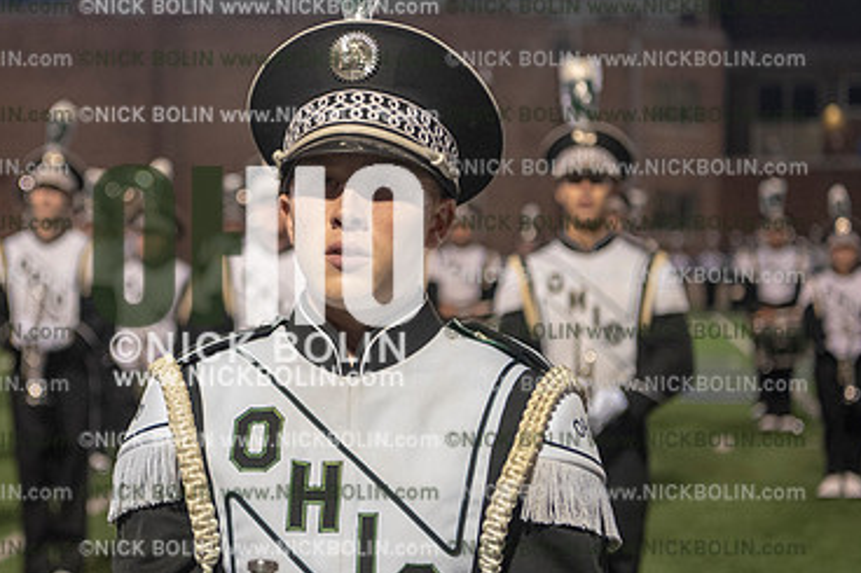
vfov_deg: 16.6
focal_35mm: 82
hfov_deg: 24.6
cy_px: 277
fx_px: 1960
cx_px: 257
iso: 3200
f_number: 3.2
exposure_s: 1/500
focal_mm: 52
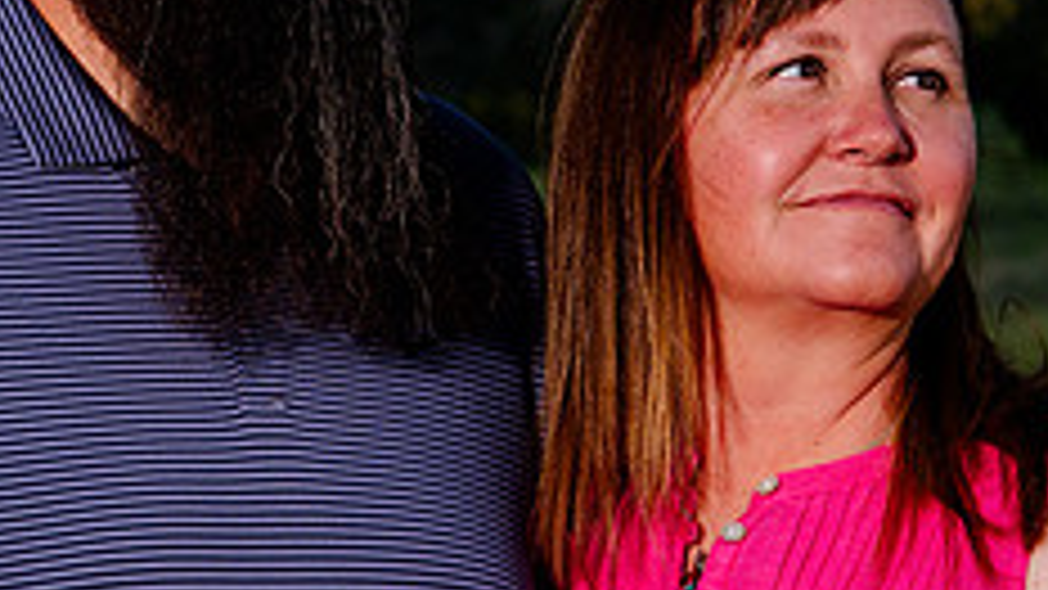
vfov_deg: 4.9
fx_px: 6835
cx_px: 499
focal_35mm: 246
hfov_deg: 8.8
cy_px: 79
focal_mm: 78
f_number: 6.3
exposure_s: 1/320
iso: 160
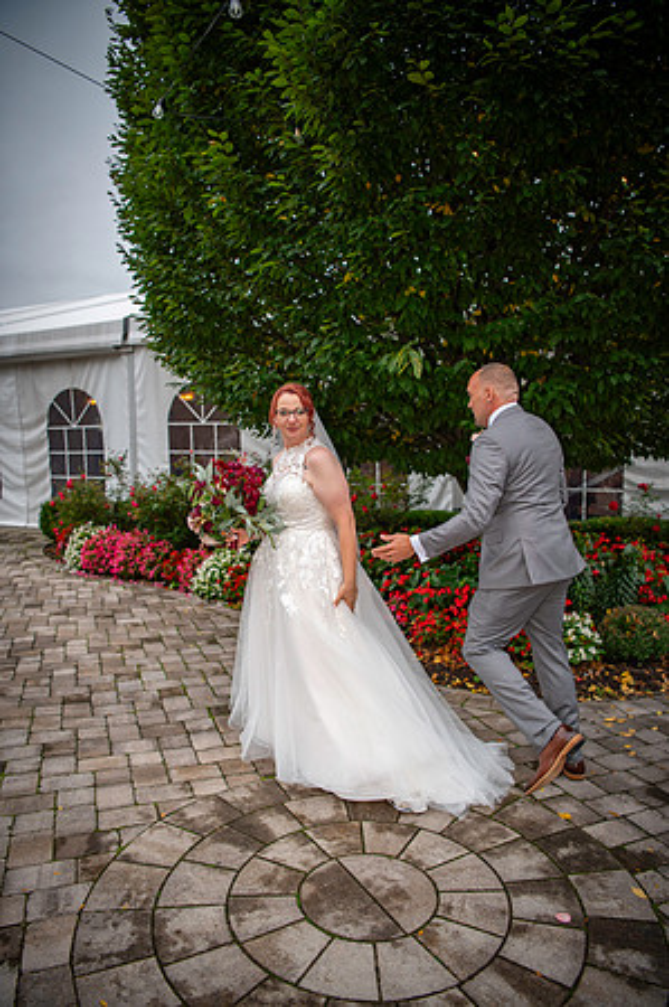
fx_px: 670
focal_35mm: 24
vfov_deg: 73.8
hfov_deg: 53.0
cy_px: 504
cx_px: 334
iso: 800
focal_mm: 24
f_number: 2.8
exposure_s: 1/800
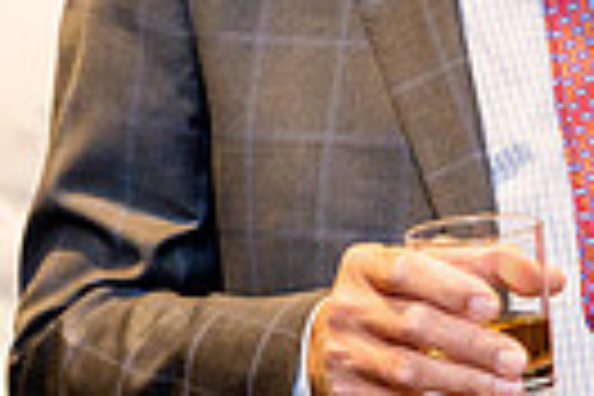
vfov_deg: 3.3
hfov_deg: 5.0
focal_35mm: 414
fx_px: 6830
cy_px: -115
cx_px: 608
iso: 3200
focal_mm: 94
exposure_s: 1/160
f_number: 2.8
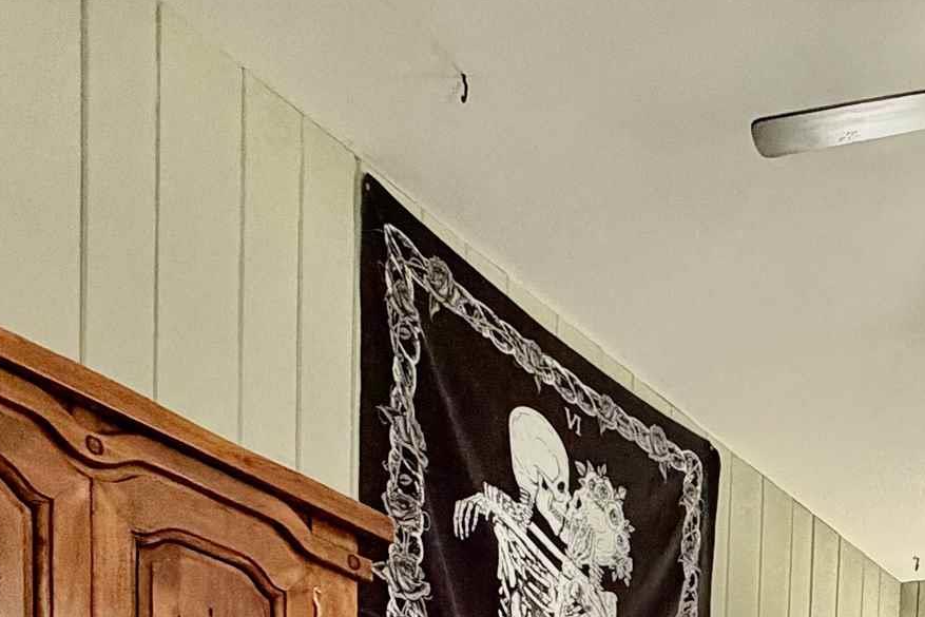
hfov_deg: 34.9
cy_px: 1175
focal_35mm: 51
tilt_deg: -4.9
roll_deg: -2.7
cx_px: 945
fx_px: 1311
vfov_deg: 18.8
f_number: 2.2
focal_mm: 2.22
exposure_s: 1/60
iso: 400
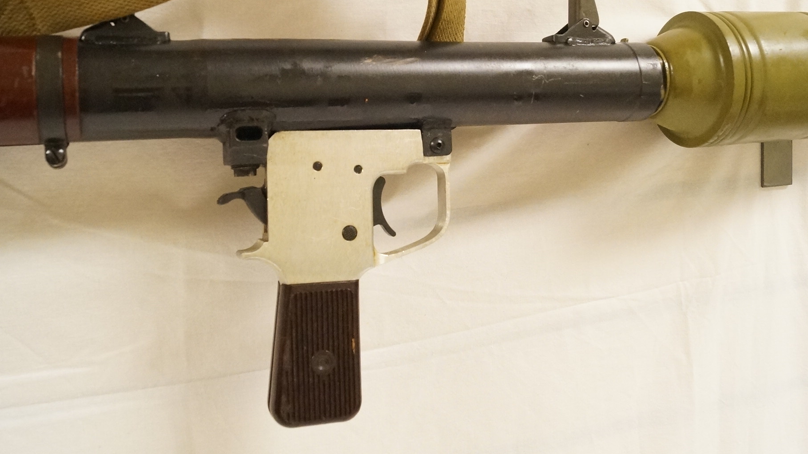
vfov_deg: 30.8
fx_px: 814
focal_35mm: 38
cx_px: 423
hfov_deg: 52.8
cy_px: 136
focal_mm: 18
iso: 3200
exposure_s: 1/60
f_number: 5.6
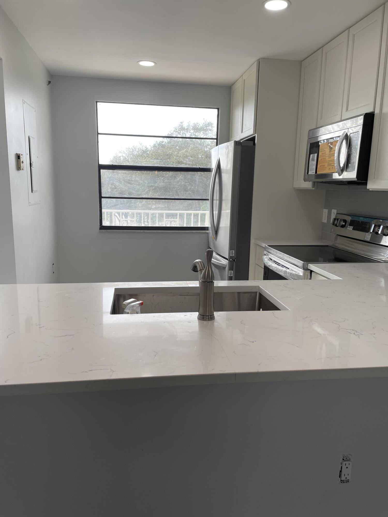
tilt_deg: -10.4
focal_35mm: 26
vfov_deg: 67.3
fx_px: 389
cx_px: 194
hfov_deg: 53.1
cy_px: 258
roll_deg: -0.6
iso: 32
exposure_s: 1/297
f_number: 1.6
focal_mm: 4.2
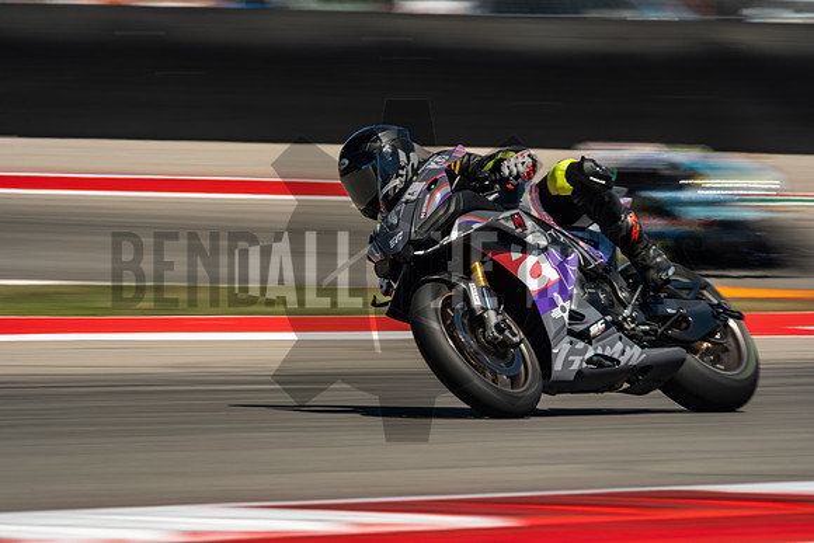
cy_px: 272
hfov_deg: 3.4
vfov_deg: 2.3
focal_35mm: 600
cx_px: 407
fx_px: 13569
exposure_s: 1/60
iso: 160
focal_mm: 400
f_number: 16
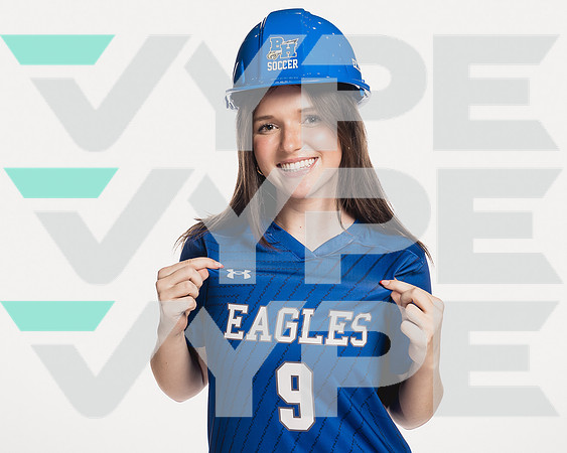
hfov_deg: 26.7
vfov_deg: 21.5
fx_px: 1196
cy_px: 222
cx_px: 277
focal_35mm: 71
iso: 400
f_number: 5.6
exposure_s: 1/250
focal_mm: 58
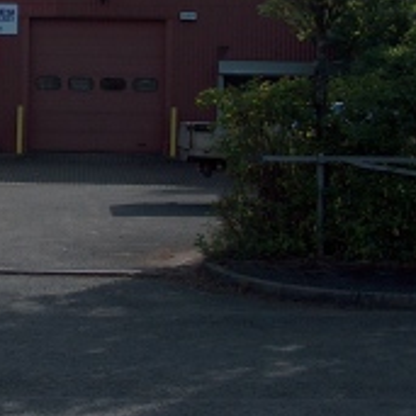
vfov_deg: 17.7
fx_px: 1332
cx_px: -117
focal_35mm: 98
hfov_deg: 16.8
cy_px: 142
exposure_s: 1/893
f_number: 4.8
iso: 100
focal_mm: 7.6
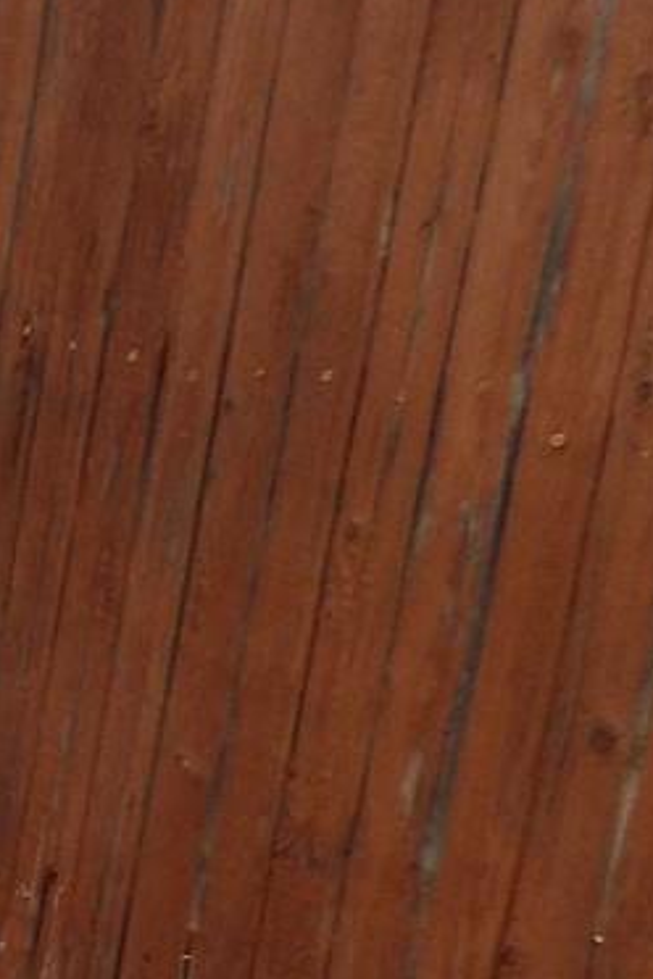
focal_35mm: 103
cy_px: 668
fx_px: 2802
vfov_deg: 19.8
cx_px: -1311
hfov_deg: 10.0
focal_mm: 4
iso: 80
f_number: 3.1
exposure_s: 1/320
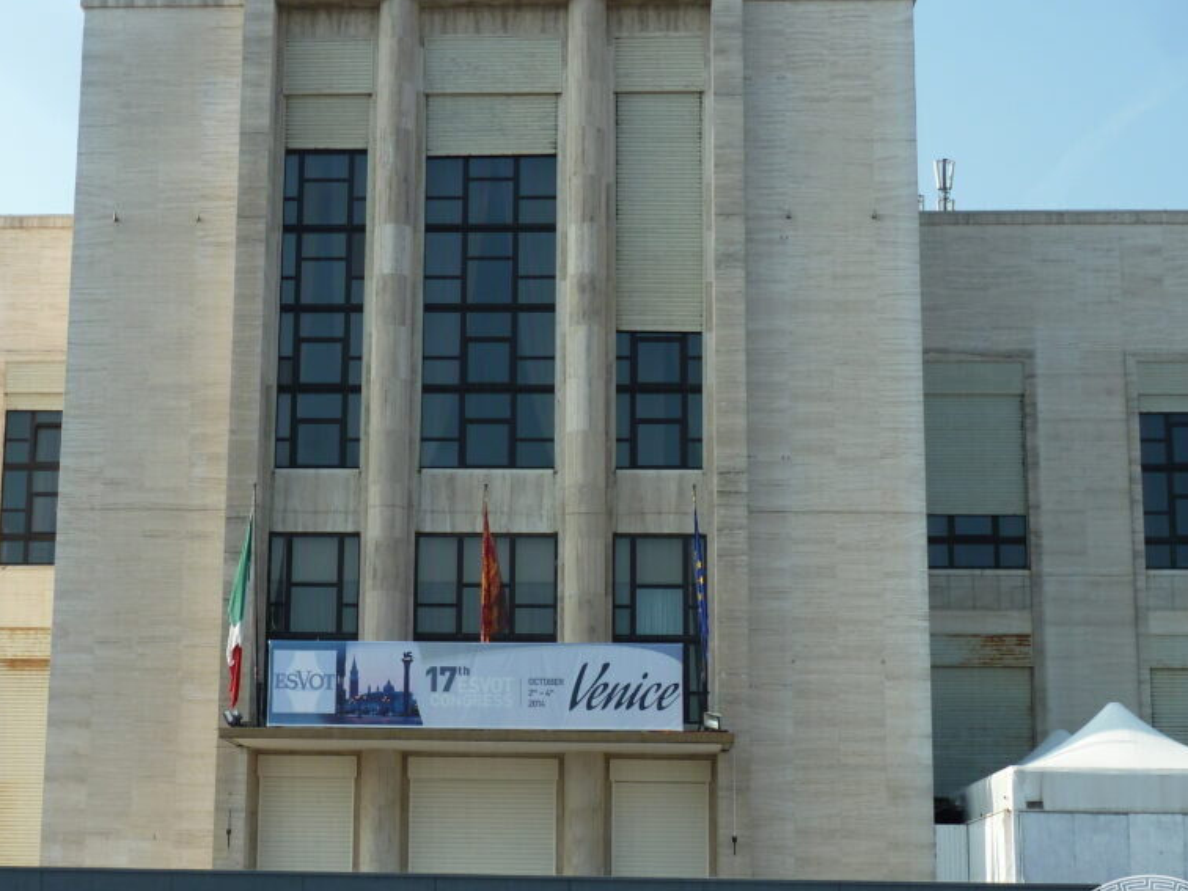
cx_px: 465
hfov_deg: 29.7
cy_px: 503
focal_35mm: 65
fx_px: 2231
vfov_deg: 22.6
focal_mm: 7.9
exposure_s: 1/400
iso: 80
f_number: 4
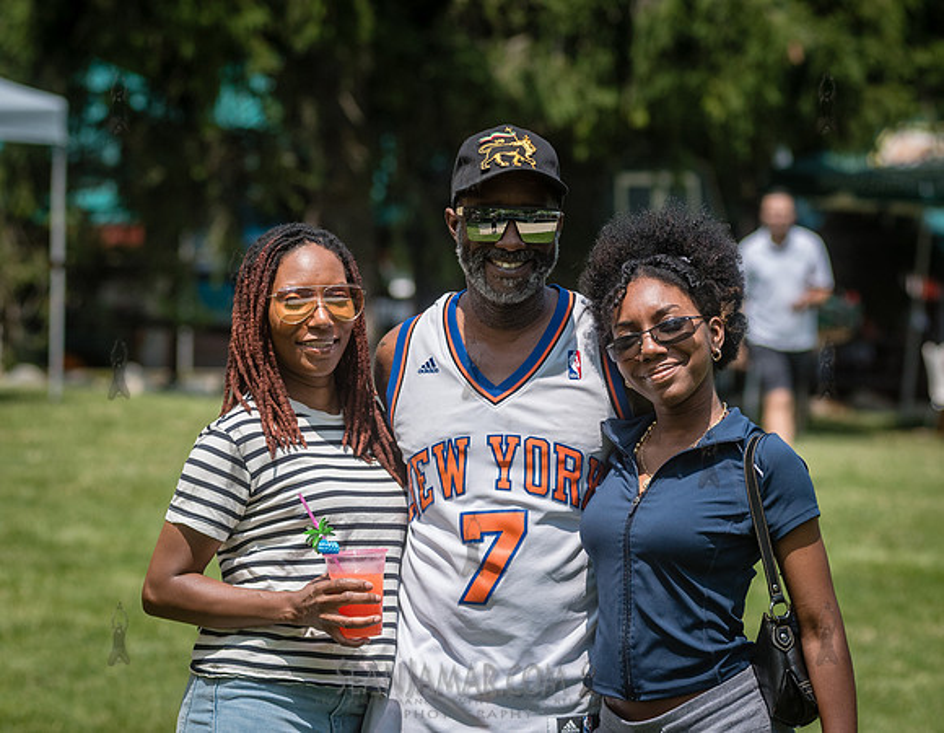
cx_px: 500
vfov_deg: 8.5
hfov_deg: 10.9
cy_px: 319
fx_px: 4952
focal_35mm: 179
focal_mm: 120
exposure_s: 1/4000
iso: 400
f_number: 4
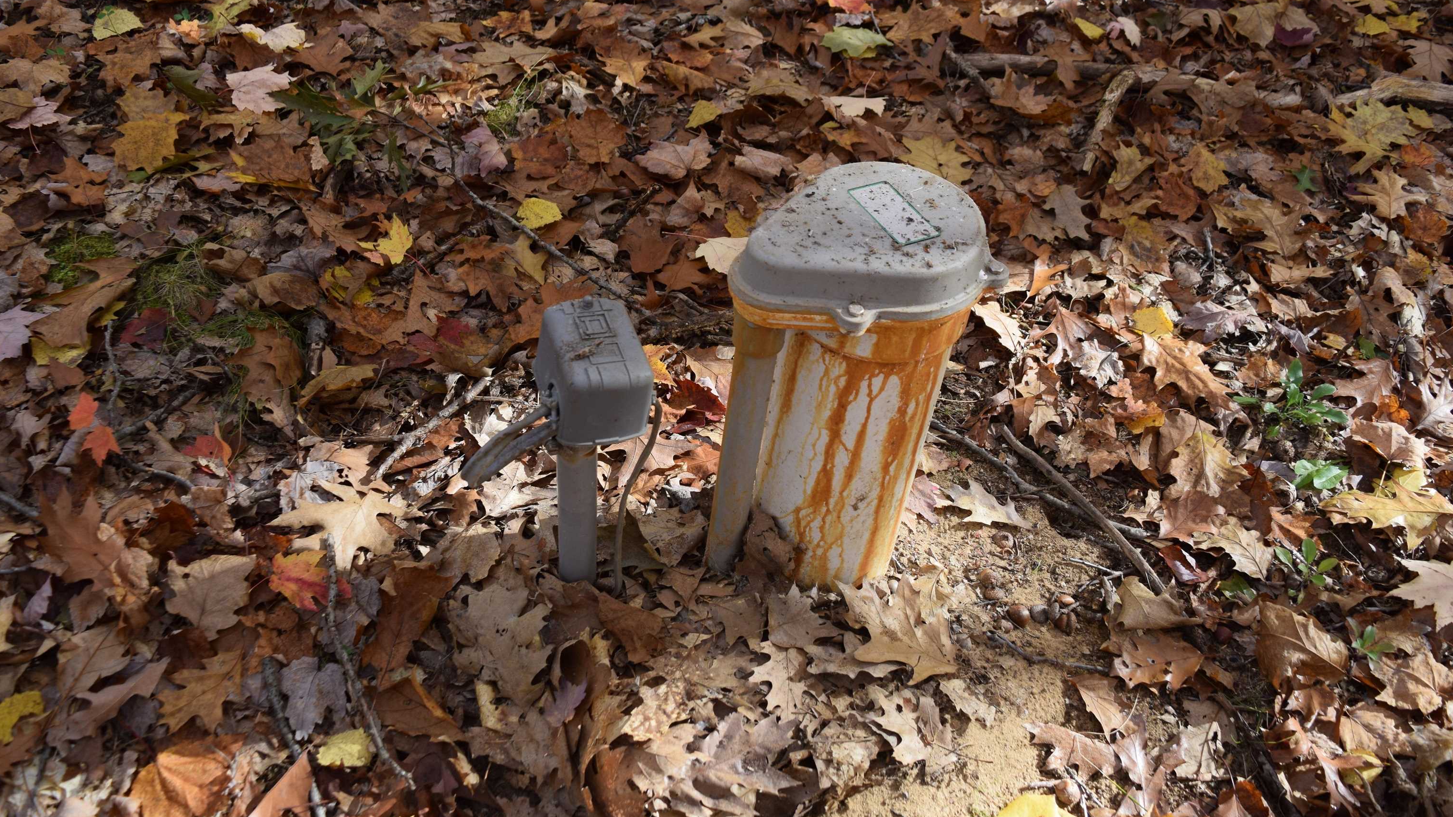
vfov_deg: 33.7
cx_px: 733
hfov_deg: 56.6
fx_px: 1349
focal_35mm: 35
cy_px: 376
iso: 250
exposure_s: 1/125
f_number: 5.6
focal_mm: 22
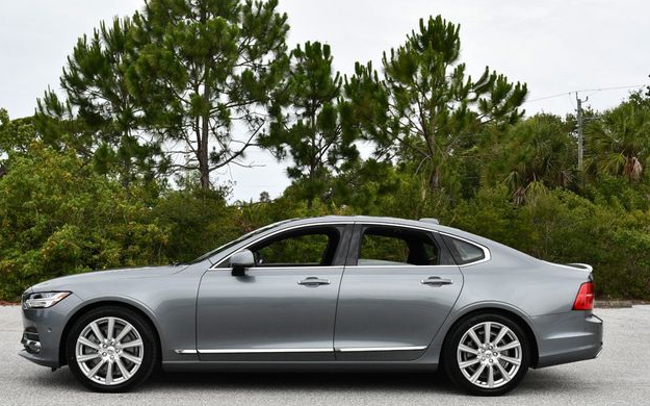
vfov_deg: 27.9
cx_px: 318
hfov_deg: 43.5
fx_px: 815
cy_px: 222
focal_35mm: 46
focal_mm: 22
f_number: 8
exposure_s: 1/250
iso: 100
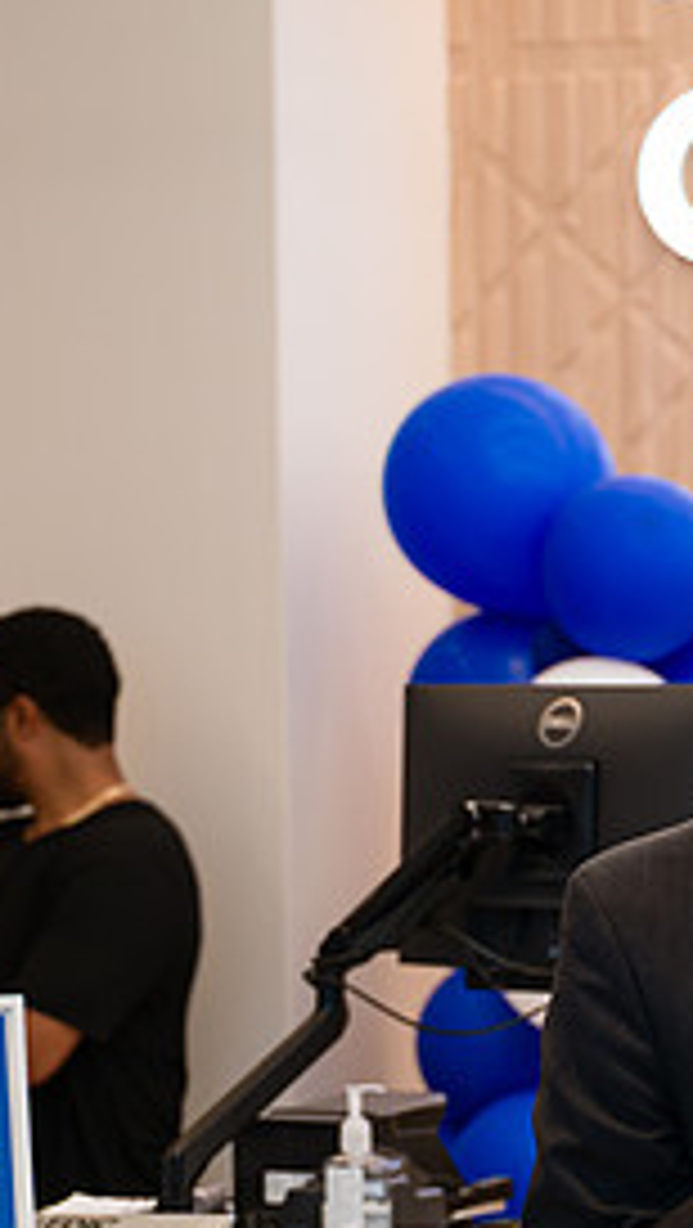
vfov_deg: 16.2
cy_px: 826
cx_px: 1101
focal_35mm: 132
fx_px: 4303
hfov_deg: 8.9
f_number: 3.2
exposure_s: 1/200
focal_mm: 55
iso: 400
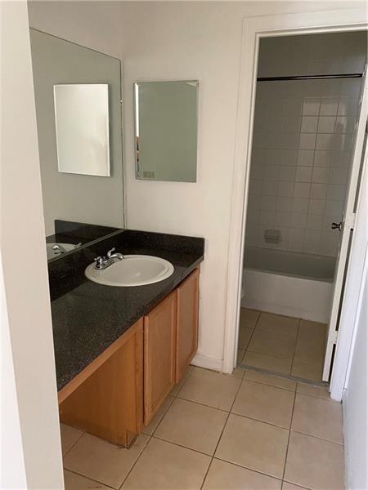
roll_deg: -1.8
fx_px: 369
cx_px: 184
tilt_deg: -15.1
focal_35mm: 26
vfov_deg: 67.3
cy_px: 245
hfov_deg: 53.1
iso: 500
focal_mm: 4.25
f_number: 1.8
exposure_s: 1/58
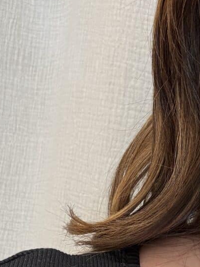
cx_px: 151
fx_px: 439
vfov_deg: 33.7
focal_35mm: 57
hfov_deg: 25.3
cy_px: 160
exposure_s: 1/50
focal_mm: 2.69
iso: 64
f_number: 1.9
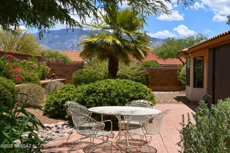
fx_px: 332
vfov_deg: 26.0
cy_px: 76
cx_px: 115
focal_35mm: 52
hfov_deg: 38.2
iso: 100
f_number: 9
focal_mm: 35
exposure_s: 1/320
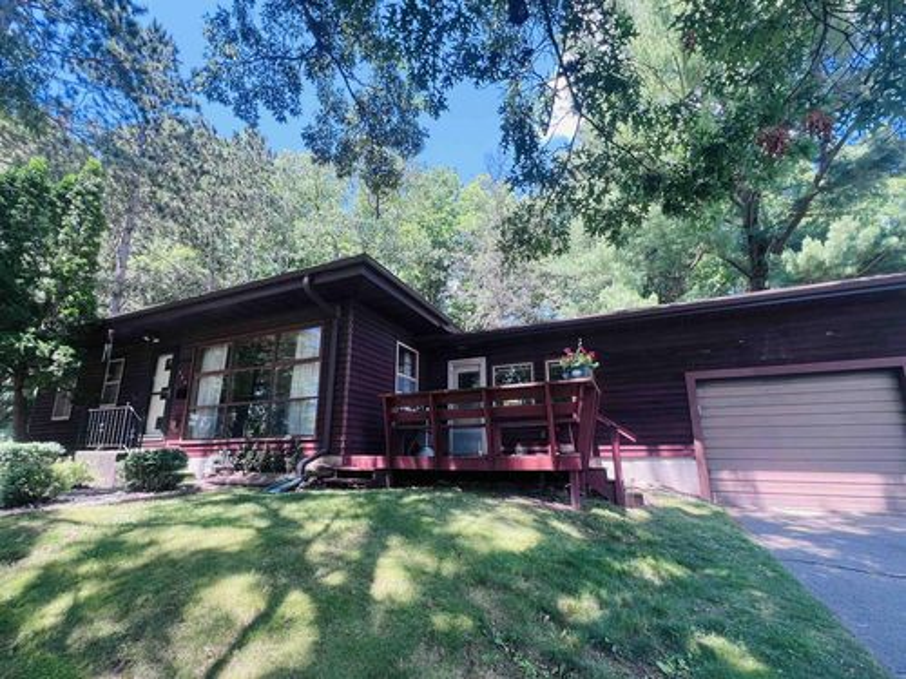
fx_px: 340
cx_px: 453
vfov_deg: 89.9
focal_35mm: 13
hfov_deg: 106.2
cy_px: 340
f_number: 1.8
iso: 32
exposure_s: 1/107
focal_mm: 1.57
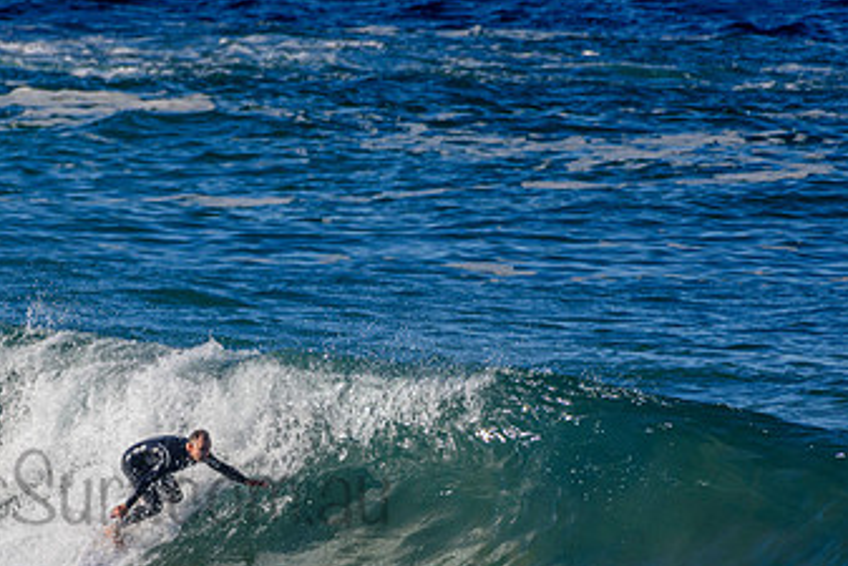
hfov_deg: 1.6
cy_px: 467
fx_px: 30422
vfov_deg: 1.1
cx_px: 123
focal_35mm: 1291
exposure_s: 1/2000
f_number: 5.6
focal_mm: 500
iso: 250
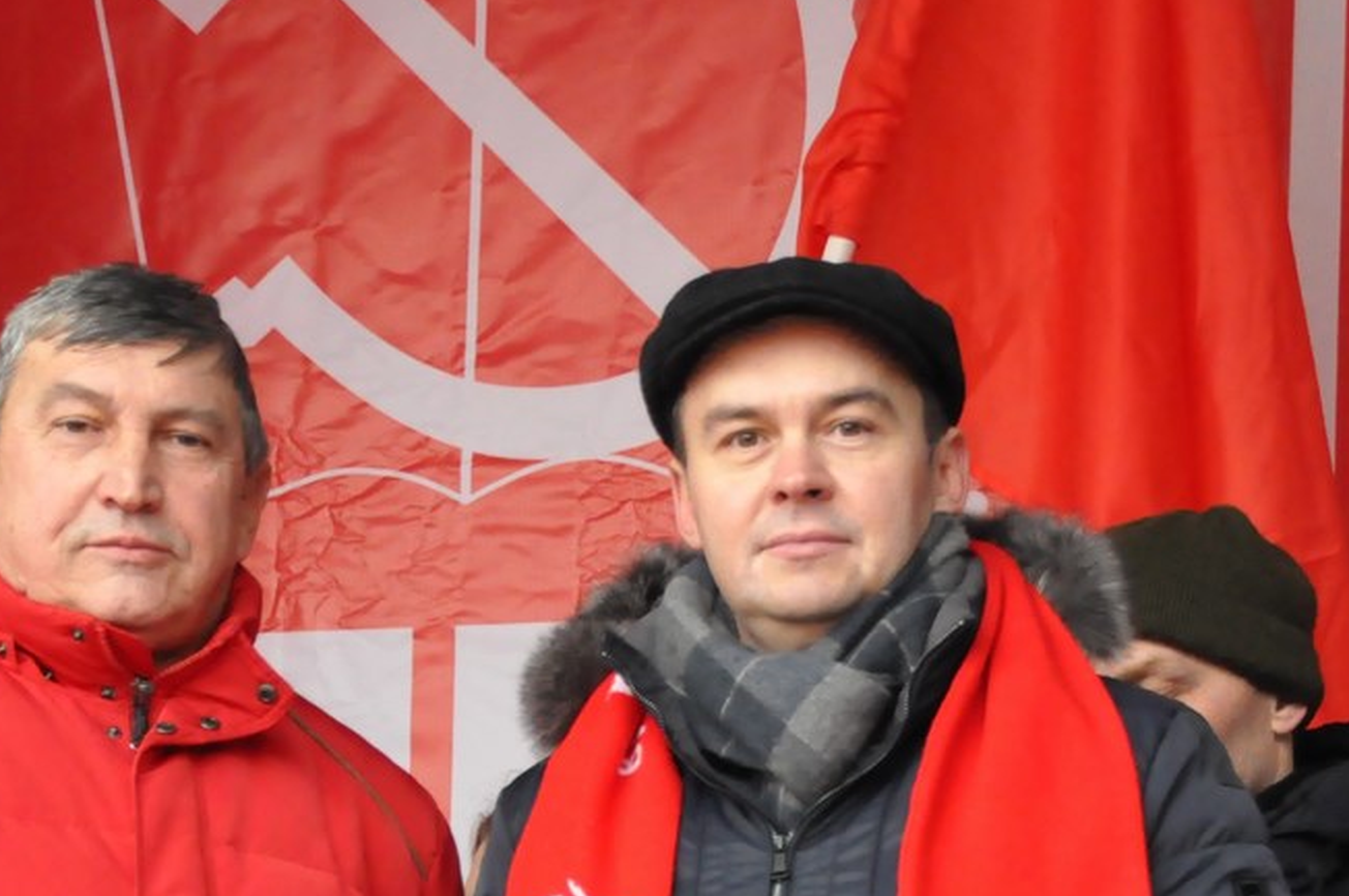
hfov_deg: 12.4
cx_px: 933
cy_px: 716
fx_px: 6175
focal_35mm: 165
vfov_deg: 8.3
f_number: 4.8
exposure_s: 1/80
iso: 3200
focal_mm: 62
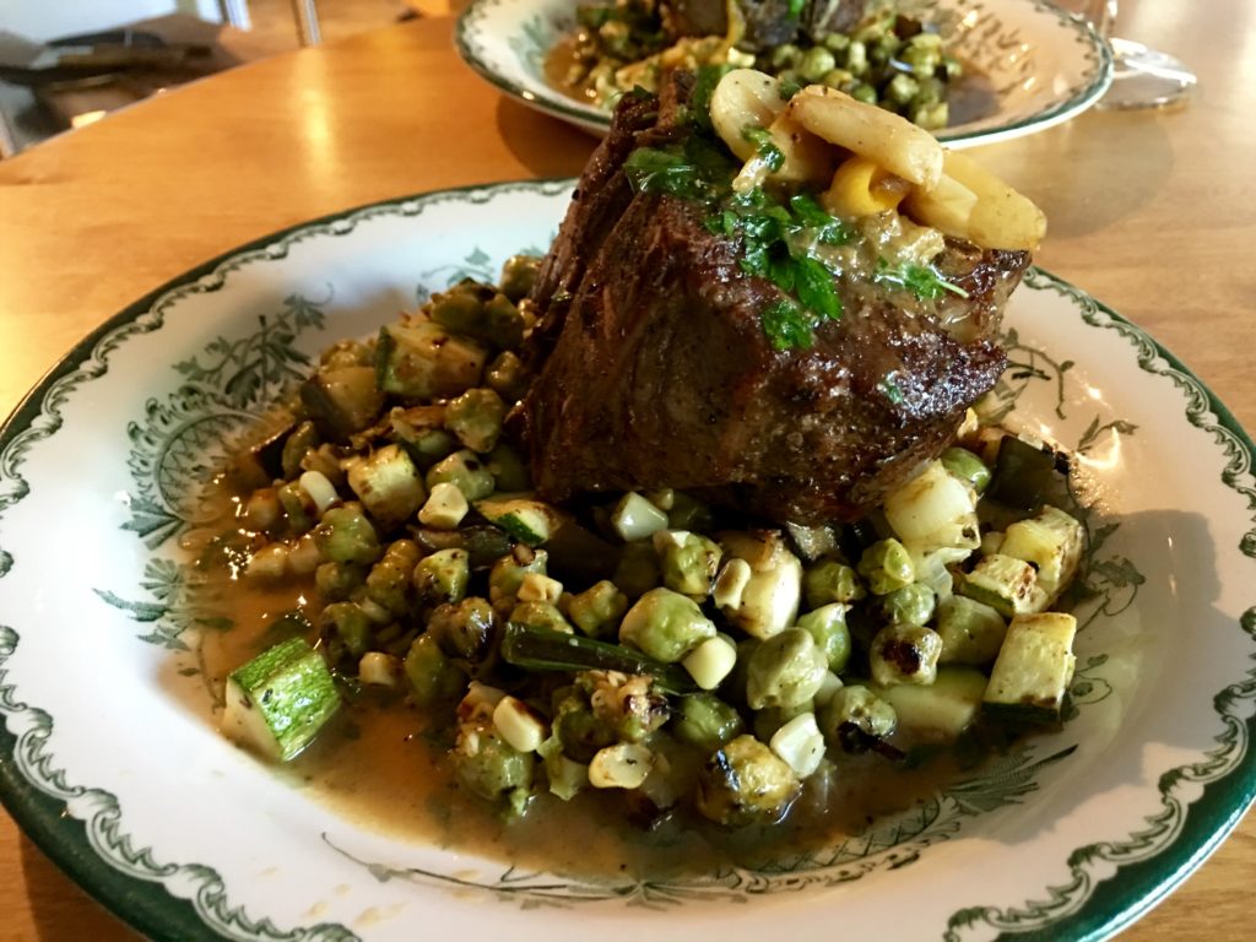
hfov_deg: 61.7
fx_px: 1052
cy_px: 471
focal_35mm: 29
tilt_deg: -36.9
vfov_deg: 48.2
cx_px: 628
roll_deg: -0.5
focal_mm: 4.15
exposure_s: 1/4
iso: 64
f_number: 2.2
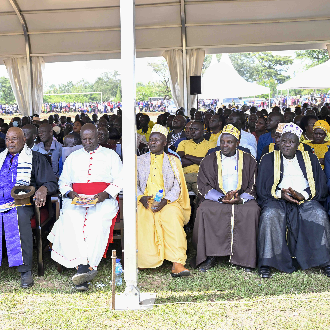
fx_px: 582
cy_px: 165
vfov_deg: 31.6
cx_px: 143
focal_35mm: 54
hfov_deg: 31.6
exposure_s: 1/800
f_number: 5.3
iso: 1100
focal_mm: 42
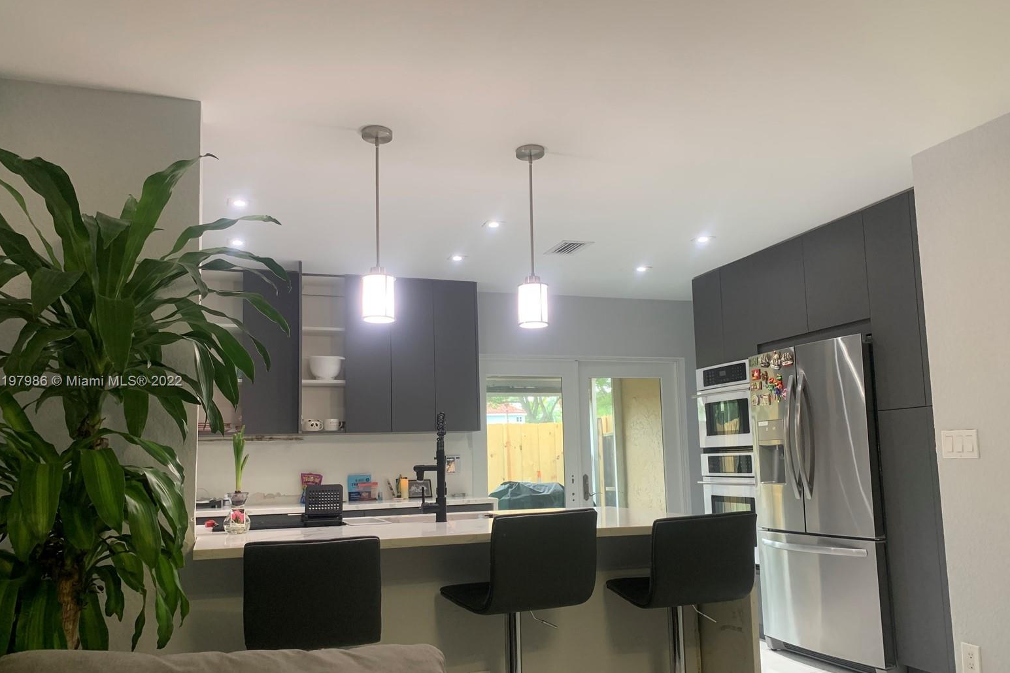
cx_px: 496
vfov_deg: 46.3
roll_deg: +1.9
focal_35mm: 28
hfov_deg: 65.5
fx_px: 785
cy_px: 382
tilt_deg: +6.2
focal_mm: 4.25
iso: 125
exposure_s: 1/60
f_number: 1.8
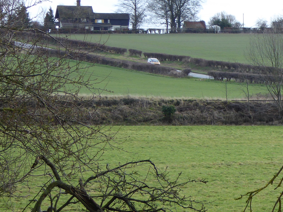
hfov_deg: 7.3
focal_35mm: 272
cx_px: 288
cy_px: 132
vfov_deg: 5.5
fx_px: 2223
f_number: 5.1
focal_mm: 20.6
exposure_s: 1/100
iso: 100
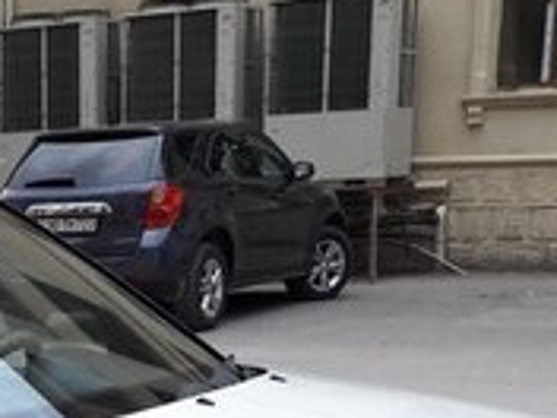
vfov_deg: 13.0
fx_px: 1690
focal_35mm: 105
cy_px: 714
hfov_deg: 17.4
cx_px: -190
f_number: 1.9
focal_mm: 3.7
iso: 40
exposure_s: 1/137
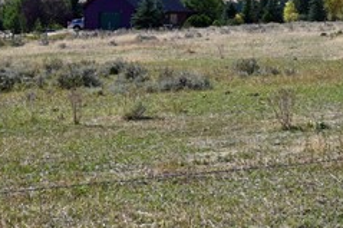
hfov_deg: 17.5
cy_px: -7
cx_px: 461
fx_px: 1038
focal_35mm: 109
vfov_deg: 12.4
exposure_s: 1/400
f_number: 7.1
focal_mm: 24
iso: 100
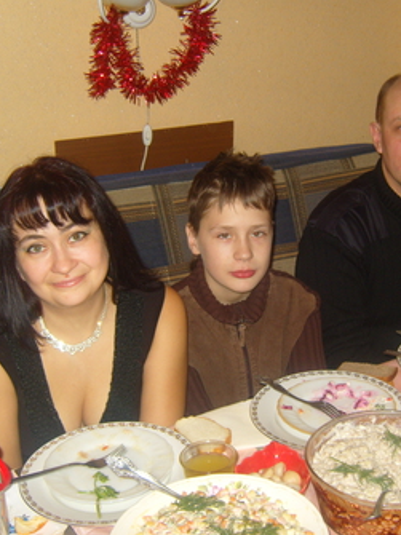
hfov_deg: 30.8
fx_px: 726
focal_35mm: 47
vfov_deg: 40.4
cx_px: 240
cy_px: 267
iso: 100
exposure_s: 1/30
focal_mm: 7.4
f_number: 2.8
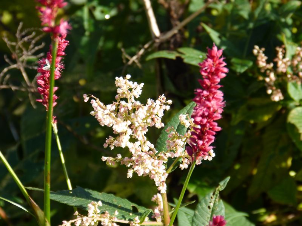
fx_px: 1640
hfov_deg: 10.5
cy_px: 113
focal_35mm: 188
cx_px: 151
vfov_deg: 7.9
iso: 100
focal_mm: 33.9
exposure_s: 1/320
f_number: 4
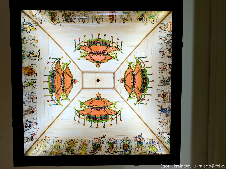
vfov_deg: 35.1
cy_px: 78
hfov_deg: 45.8
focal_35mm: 41
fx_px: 268
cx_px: 112
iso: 100
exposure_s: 1/7
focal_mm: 46.5
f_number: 5
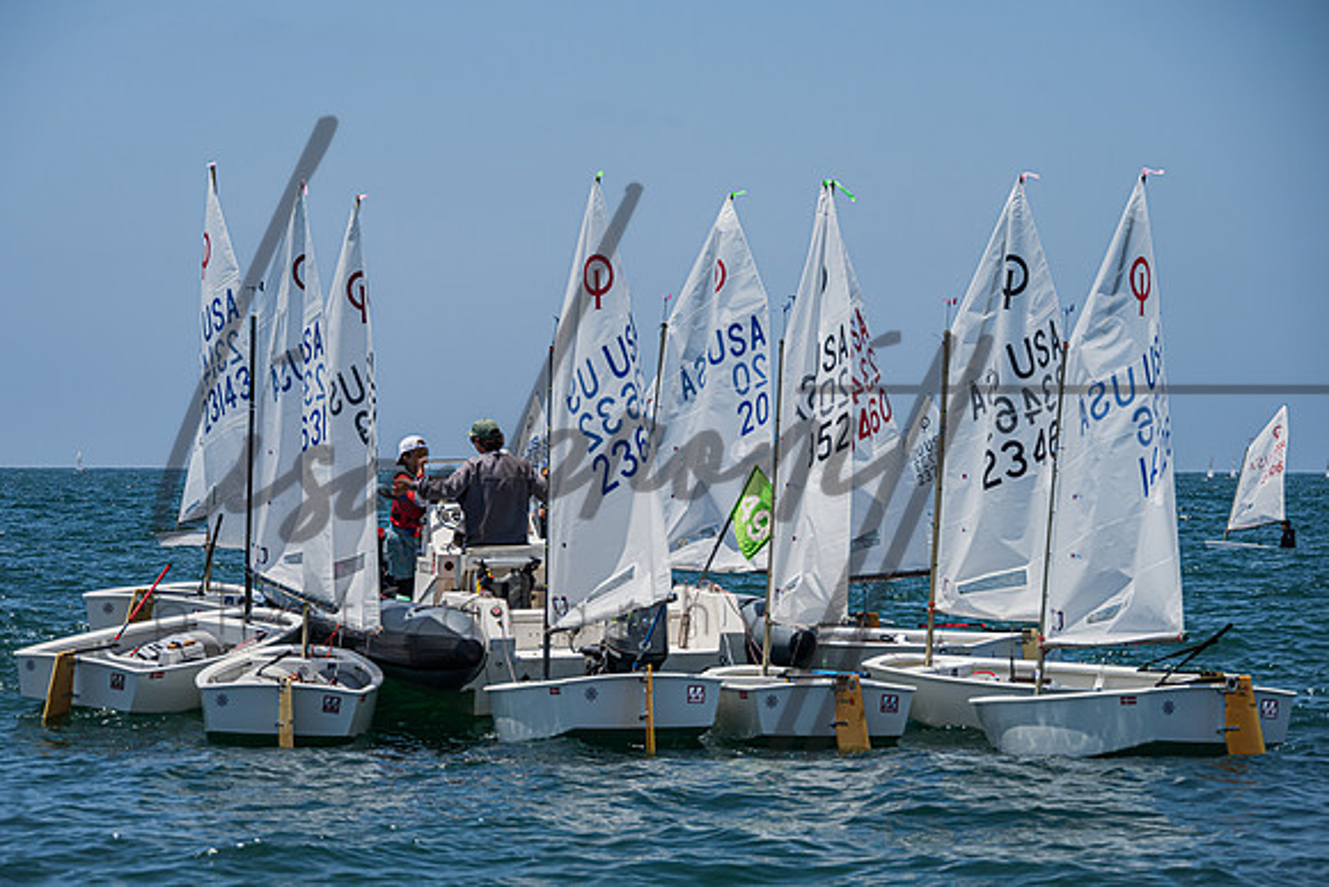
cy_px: 470
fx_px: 4941
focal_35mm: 134
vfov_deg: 10.3
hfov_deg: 15.3
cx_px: 622
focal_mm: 125
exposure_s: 1/1600
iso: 250
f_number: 6.7
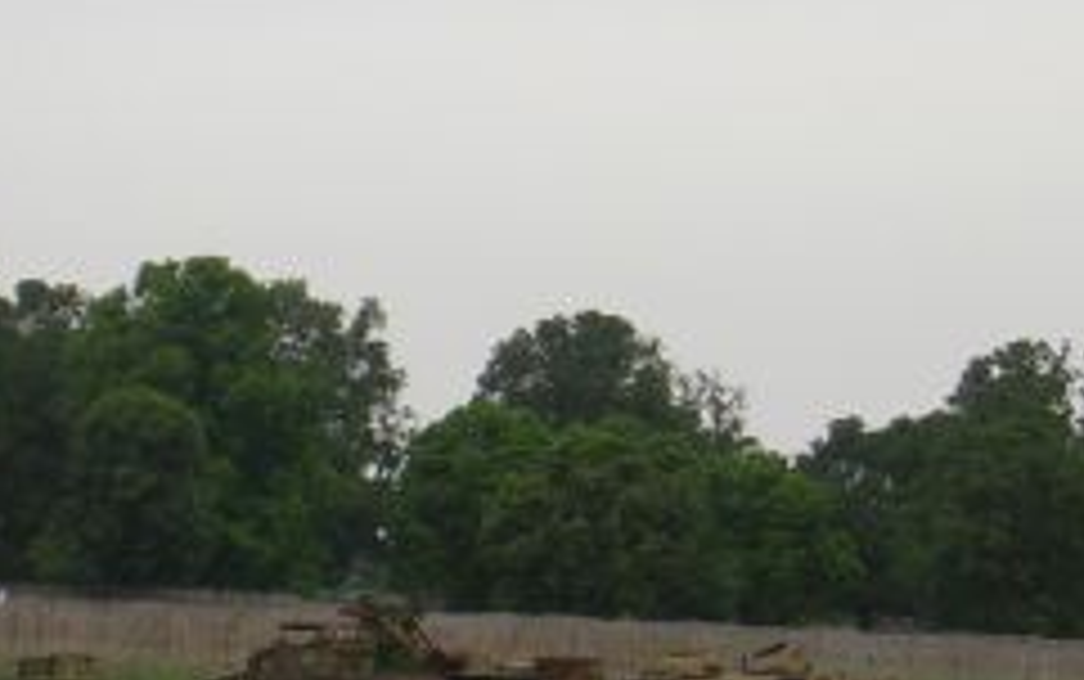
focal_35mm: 246
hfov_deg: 8.5
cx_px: 205
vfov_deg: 5.3
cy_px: 293
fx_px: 7273
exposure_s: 1/116
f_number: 4.6
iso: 50
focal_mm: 15.9
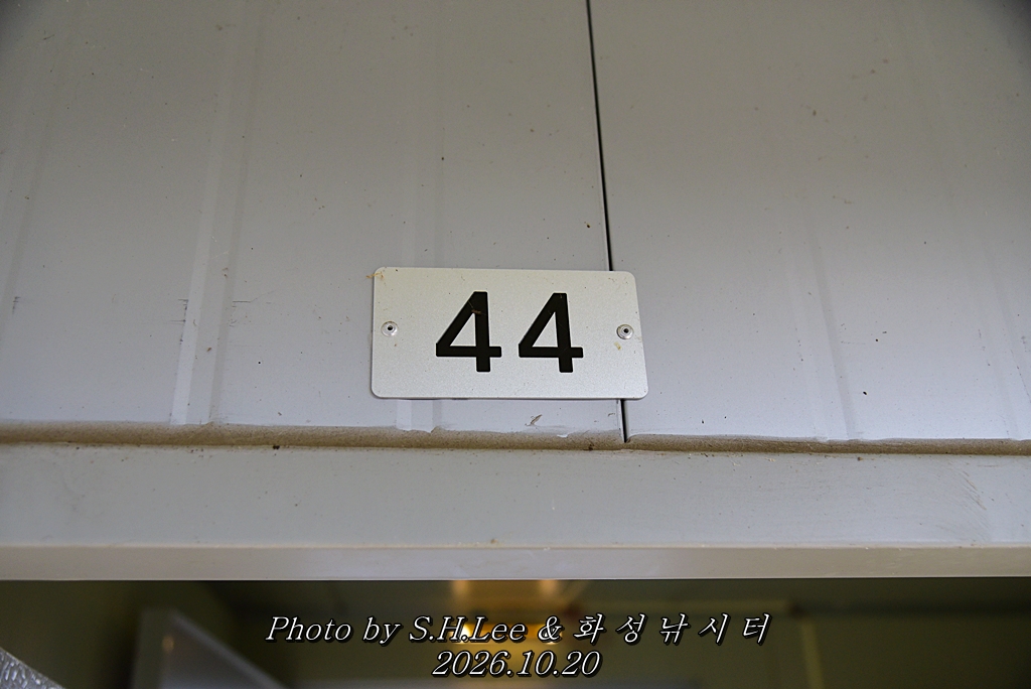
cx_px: 516
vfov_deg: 38.9
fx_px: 974
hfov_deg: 55.8
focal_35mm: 34
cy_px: 344
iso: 1000
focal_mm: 34
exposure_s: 1/4000
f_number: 4
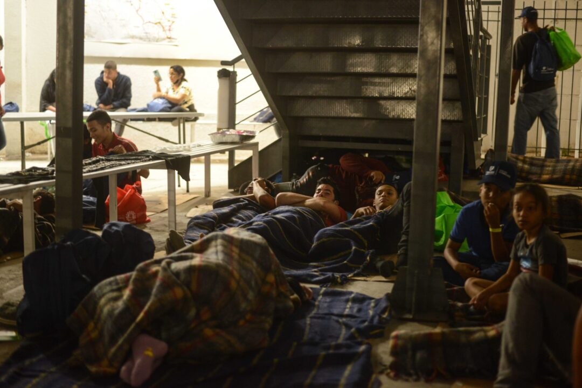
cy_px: 194
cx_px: 291
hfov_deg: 39.6
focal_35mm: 50
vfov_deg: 27.0
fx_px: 809
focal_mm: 50
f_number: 1.8
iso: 2000
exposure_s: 1/40
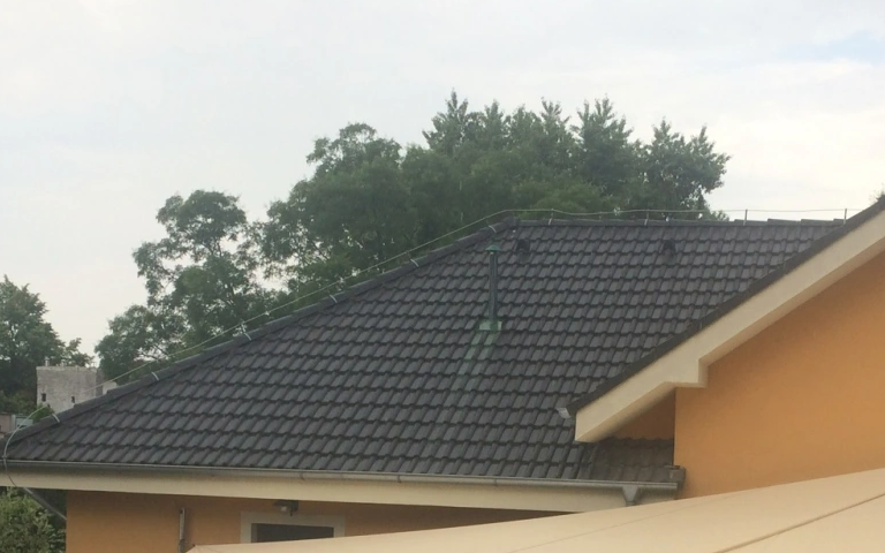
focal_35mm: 64
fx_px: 1544
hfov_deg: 31.9
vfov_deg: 19.7
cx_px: 529
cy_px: 565
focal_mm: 4.15
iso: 32
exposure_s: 1/789
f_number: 2.2
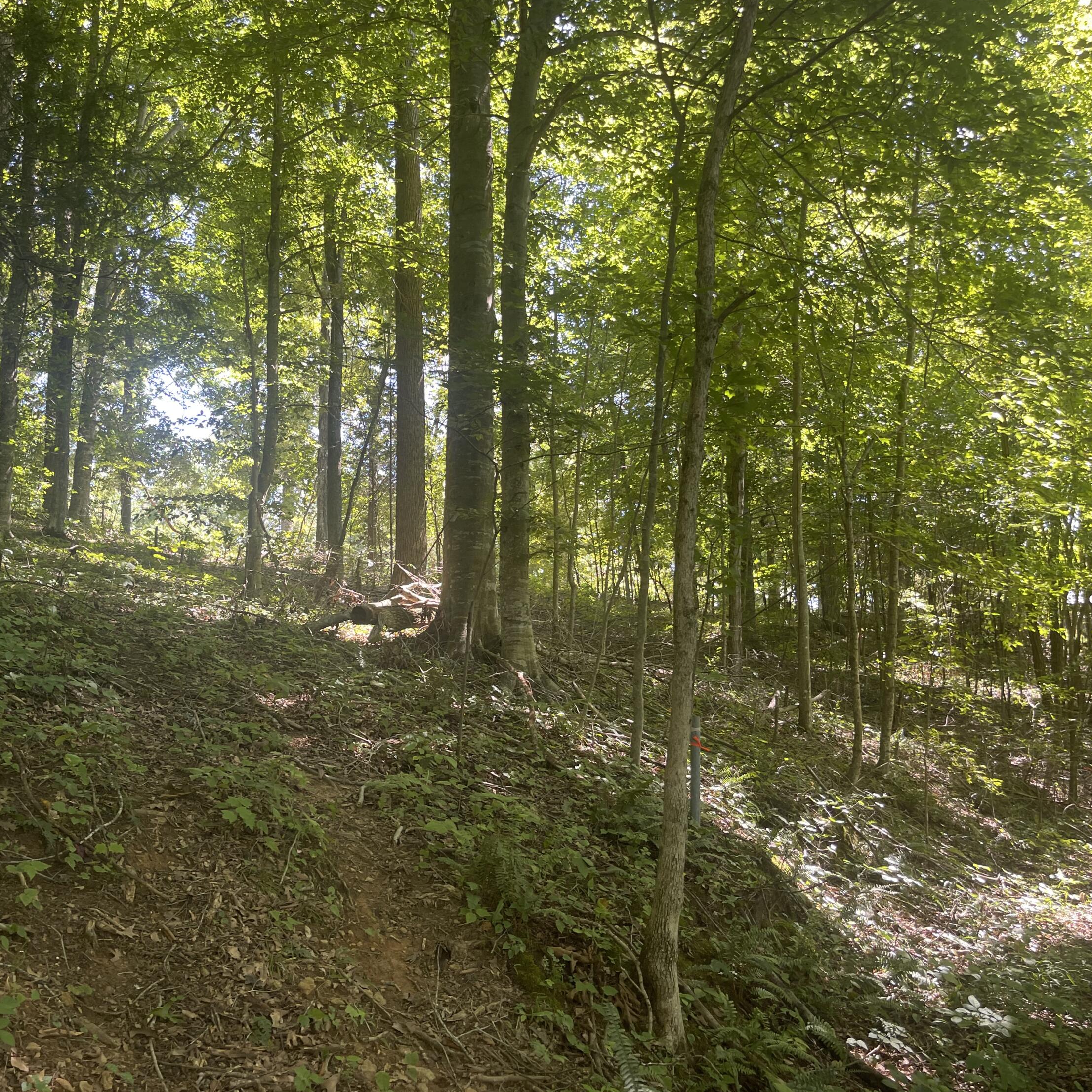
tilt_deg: +10.3
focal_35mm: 30
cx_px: 432
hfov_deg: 53.6
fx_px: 1071
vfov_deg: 54.0
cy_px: 543
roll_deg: +2.5
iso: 64
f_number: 1.6
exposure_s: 1/121
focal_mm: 5.1
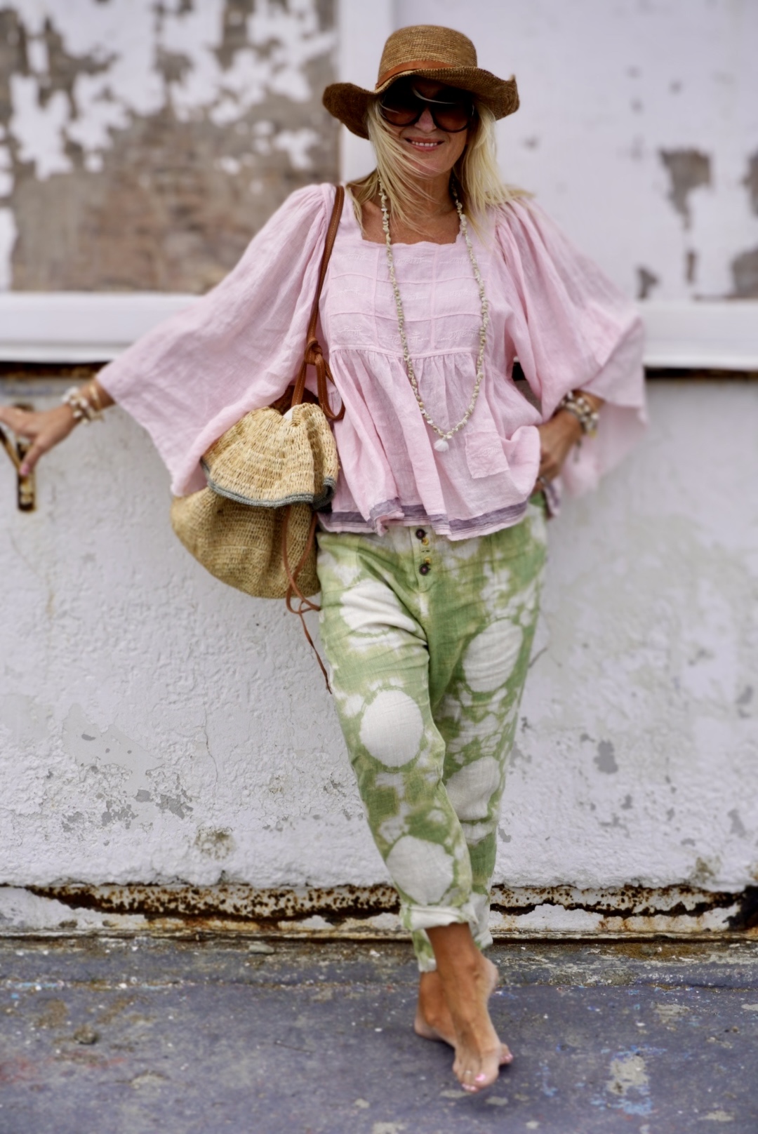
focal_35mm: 68
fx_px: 2128
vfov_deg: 29.8
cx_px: 379
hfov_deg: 20.2
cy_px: 567
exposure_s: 1/800
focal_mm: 45
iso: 100
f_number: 5.6
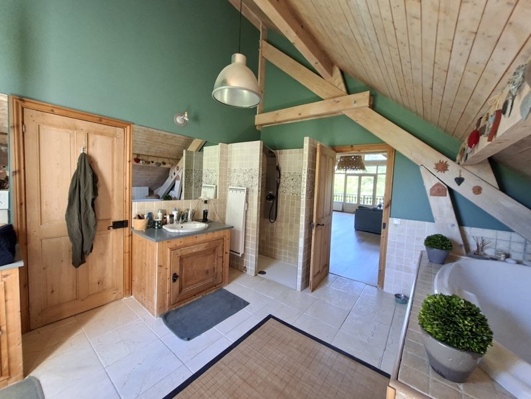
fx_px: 199
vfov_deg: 89.9
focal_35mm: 13
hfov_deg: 106.2
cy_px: 200
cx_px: 266
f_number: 2.2
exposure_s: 1/30
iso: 160
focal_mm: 1.74
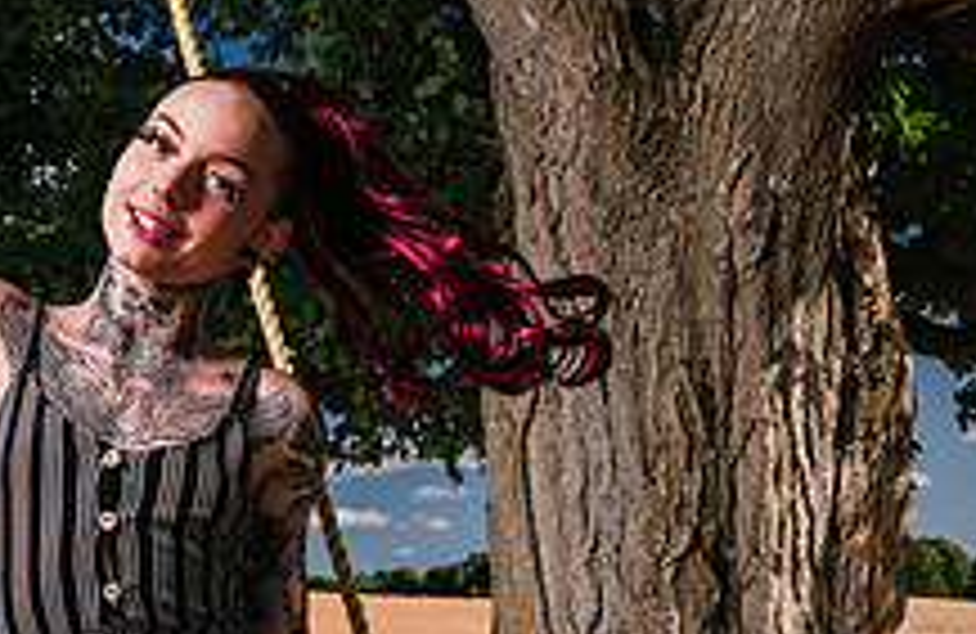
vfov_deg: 18.8
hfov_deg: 28.9
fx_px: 1883
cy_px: 561
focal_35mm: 70
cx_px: 616
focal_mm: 26
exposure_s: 1/200
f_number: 5
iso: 64
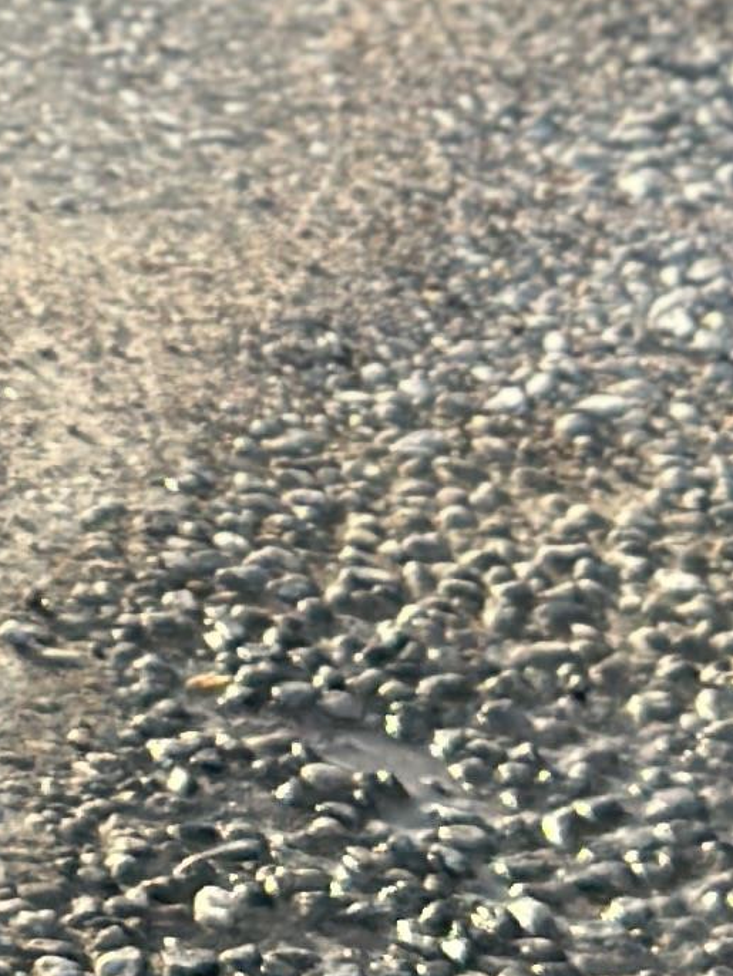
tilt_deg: -9.4
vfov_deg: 6.6
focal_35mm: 282
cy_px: -1561
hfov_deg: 5.0
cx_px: -1413
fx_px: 7957
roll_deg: -2.8
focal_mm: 6.86
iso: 80
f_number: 1.78
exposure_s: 1/1992
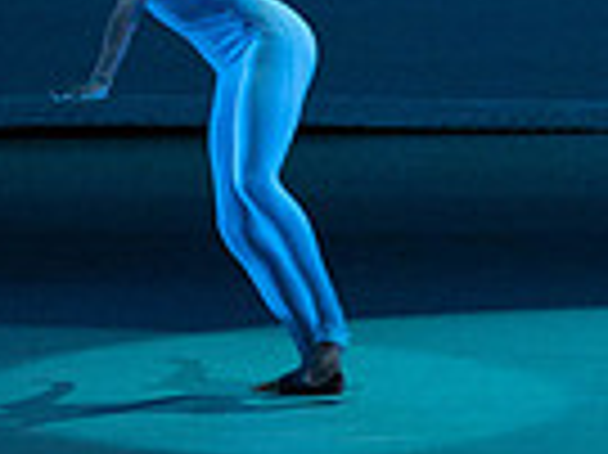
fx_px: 12986
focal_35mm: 740
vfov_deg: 2.0
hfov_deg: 2.7
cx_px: 1063
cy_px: -245
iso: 16000
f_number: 5.6
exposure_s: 1/400
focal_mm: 179
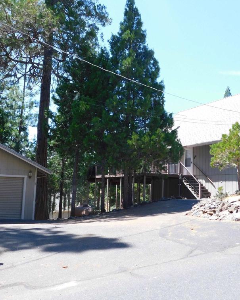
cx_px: 127
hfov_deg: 40.1
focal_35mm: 37
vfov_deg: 49.1
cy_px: 150
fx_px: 328
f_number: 3.2
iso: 125
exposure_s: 1/500
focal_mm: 4.9
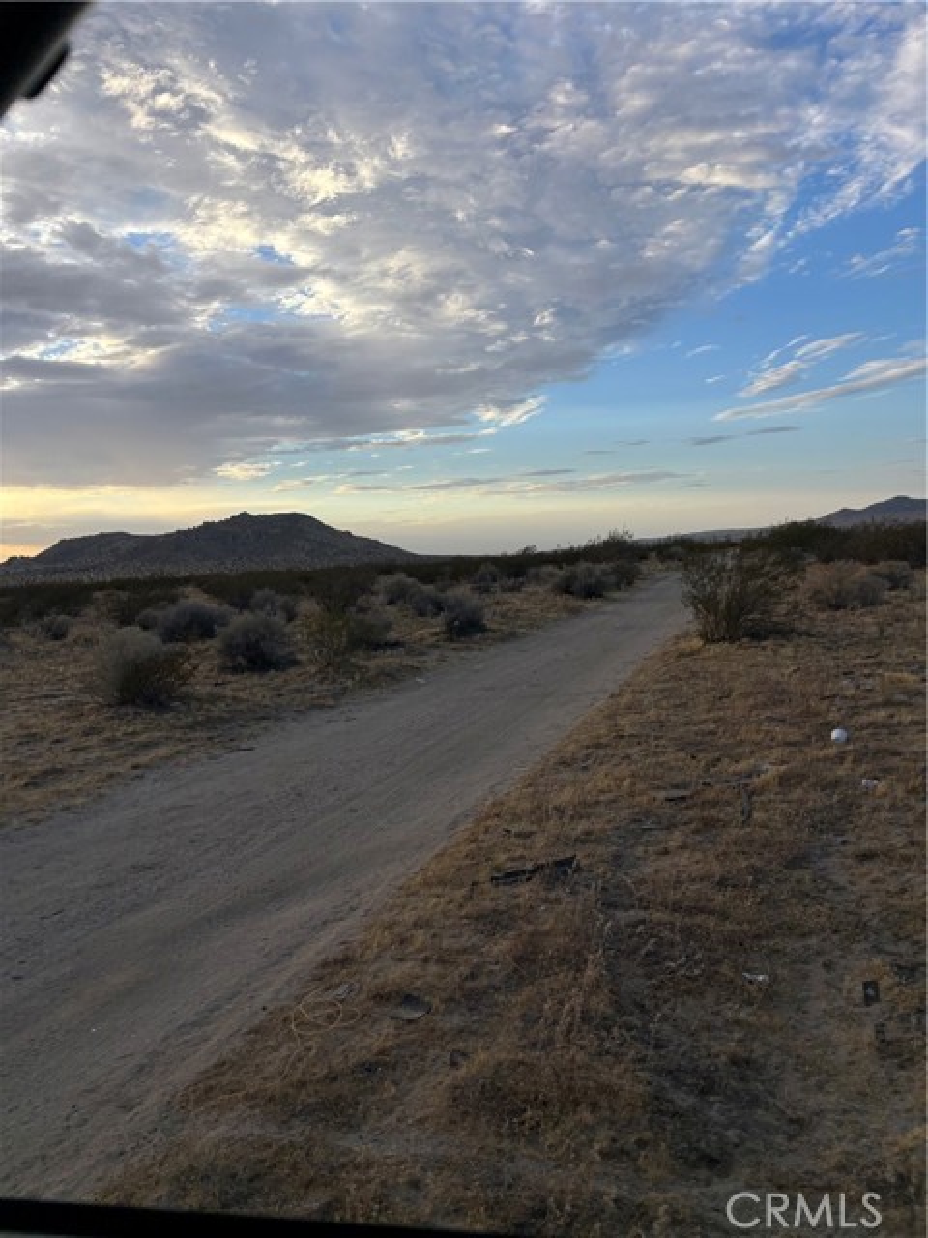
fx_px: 929
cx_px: 464
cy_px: 619
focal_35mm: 26
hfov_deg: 53.1
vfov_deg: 67.3
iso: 50
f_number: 1.6
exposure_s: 1/3937
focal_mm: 5.96
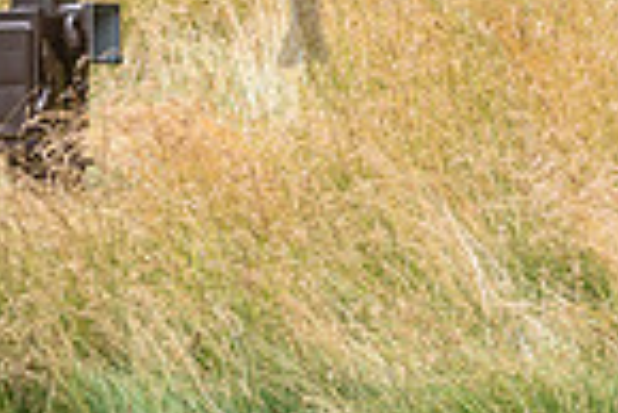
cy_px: -215
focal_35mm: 540
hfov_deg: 3.8
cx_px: 852
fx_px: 9279
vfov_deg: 2.5
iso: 200
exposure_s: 1/1600
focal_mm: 135
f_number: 4
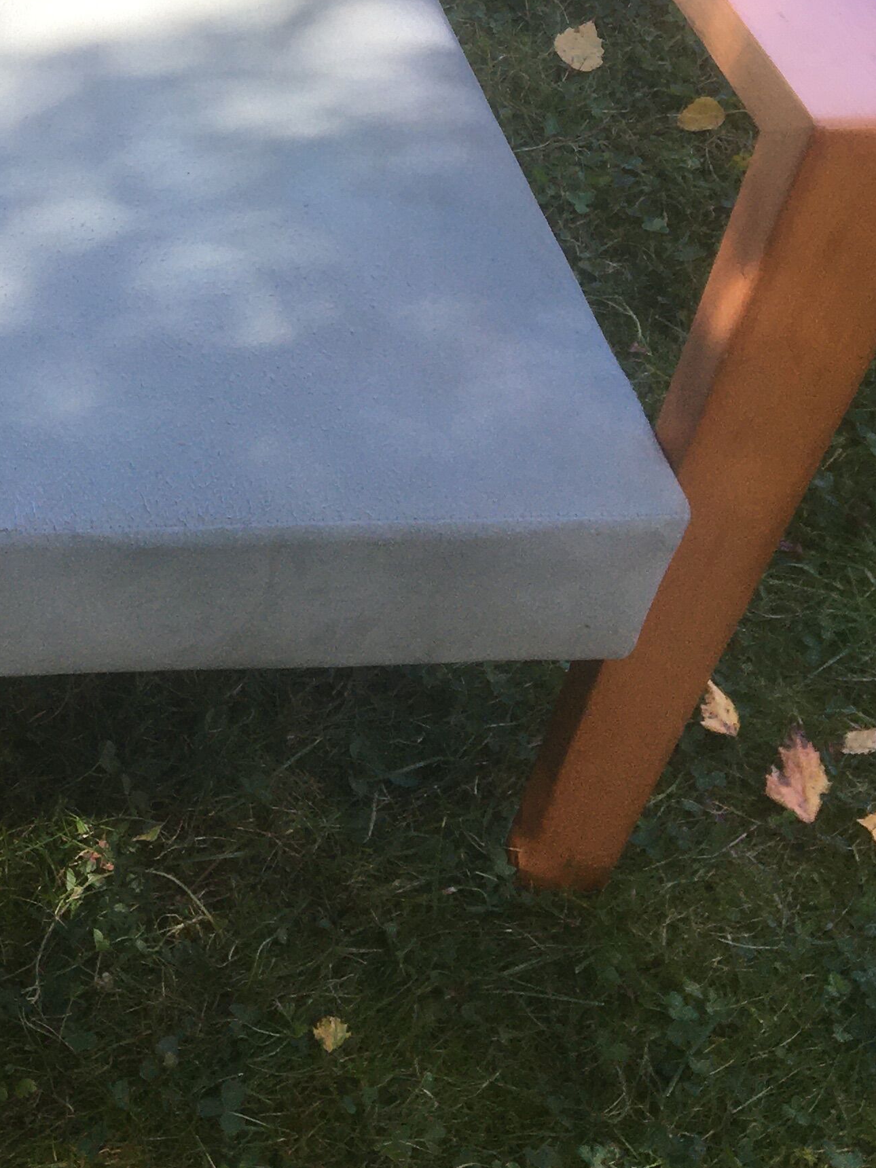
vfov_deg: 26.6
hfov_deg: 20.8
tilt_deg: -38.2
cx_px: -29
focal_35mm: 68
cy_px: -73
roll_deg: -4.3
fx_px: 2294
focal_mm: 4.15
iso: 25
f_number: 2.2
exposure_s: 1/265
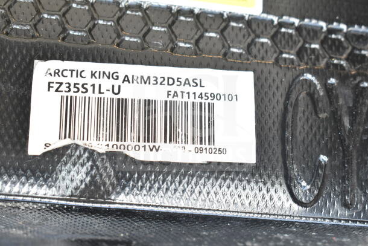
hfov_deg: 28.1
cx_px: 184
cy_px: 123
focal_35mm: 72
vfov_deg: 18.9
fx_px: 736
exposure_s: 1/200
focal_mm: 48
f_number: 7.1
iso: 1600
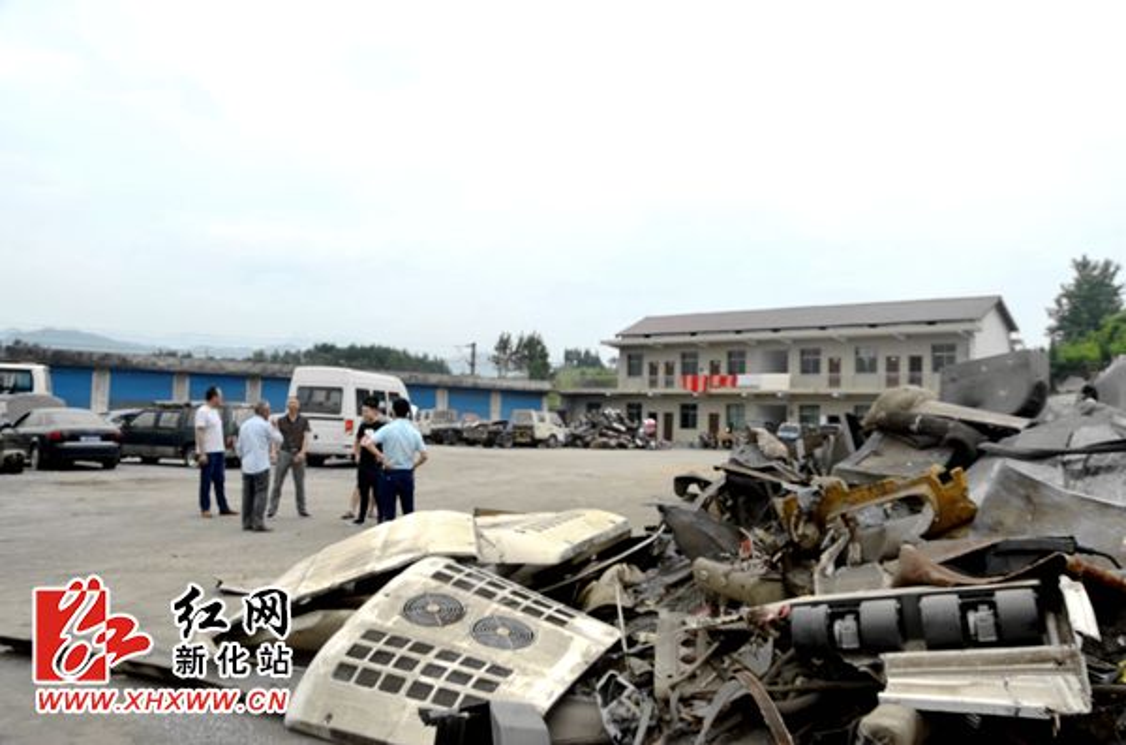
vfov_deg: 41.5
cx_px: 563
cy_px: 372
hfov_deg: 59.6
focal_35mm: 32
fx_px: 983
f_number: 8
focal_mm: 21
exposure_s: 1/250
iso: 140
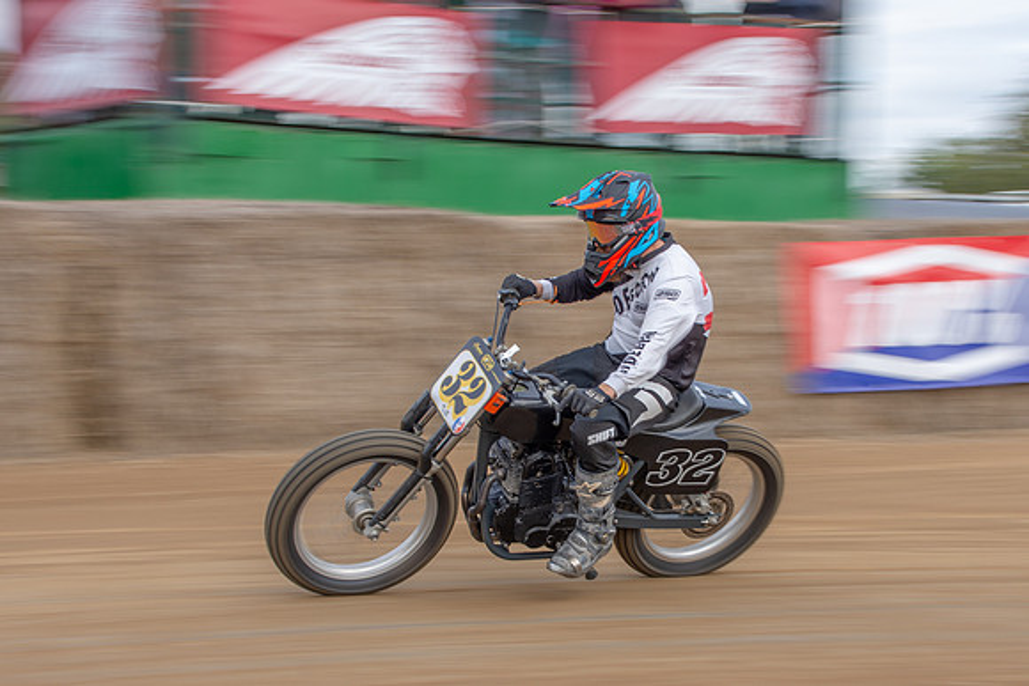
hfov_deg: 20.3
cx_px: 585
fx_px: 2872
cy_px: 373
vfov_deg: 13.6
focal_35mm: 100
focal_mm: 56
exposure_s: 1/100
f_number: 8
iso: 100
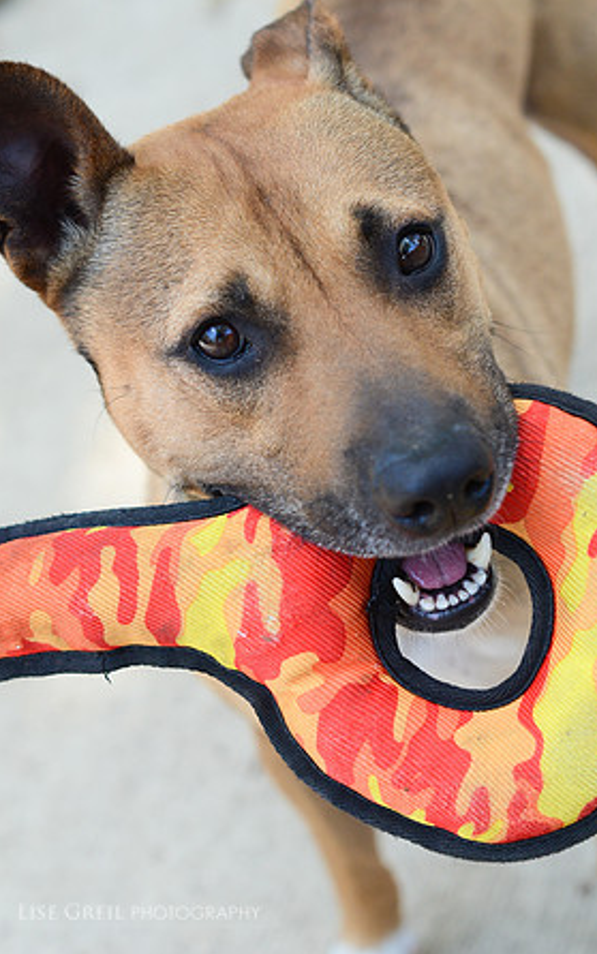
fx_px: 2003
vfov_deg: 26.8
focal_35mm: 77
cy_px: 477
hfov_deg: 17.0
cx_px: 297
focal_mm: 50
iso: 400
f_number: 3.5
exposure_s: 1/1600
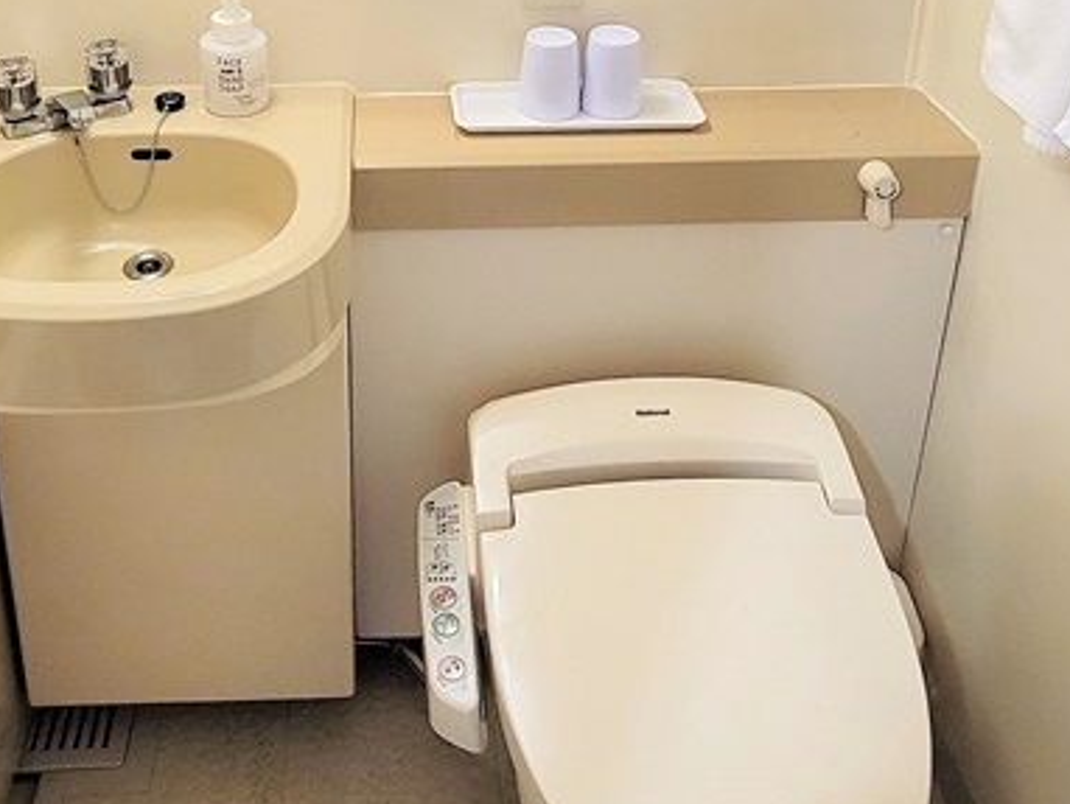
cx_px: 401
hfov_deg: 53.3
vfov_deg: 36.5
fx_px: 1052
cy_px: -42
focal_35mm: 34
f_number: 2.2
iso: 320
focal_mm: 2.2
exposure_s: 1/30
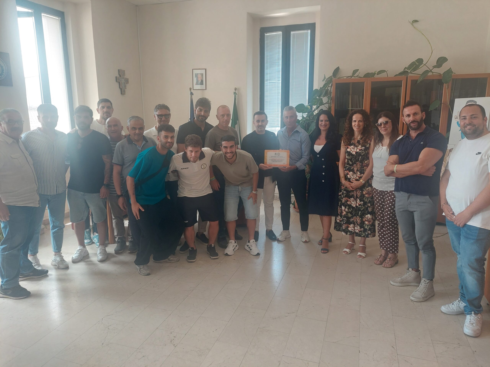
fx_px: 354
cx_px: 245
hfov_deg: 69.4
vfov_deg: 54.9
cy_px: 184
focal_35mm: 25
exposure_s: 1/50
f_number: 1.8
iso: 125
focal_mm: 5.23
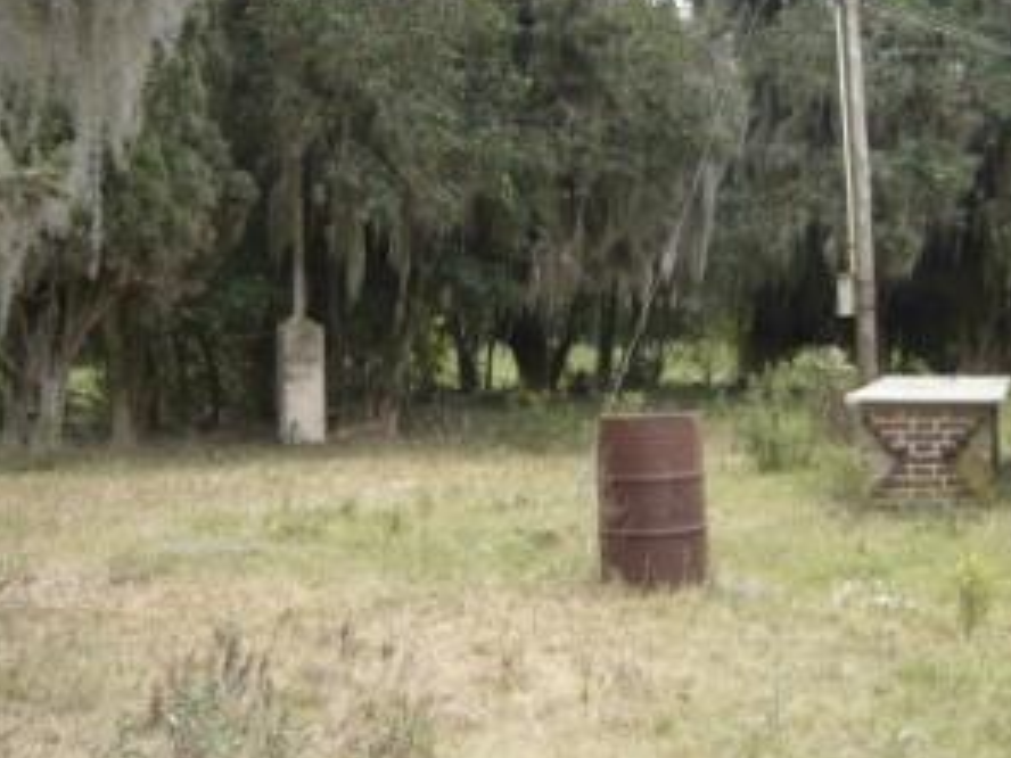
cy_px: 198
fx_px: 1811
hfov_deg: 31.1
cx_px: 628
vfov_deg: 23.4
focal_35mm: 62
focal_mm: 4.6
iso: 100
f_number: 2.8
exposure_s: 1/400
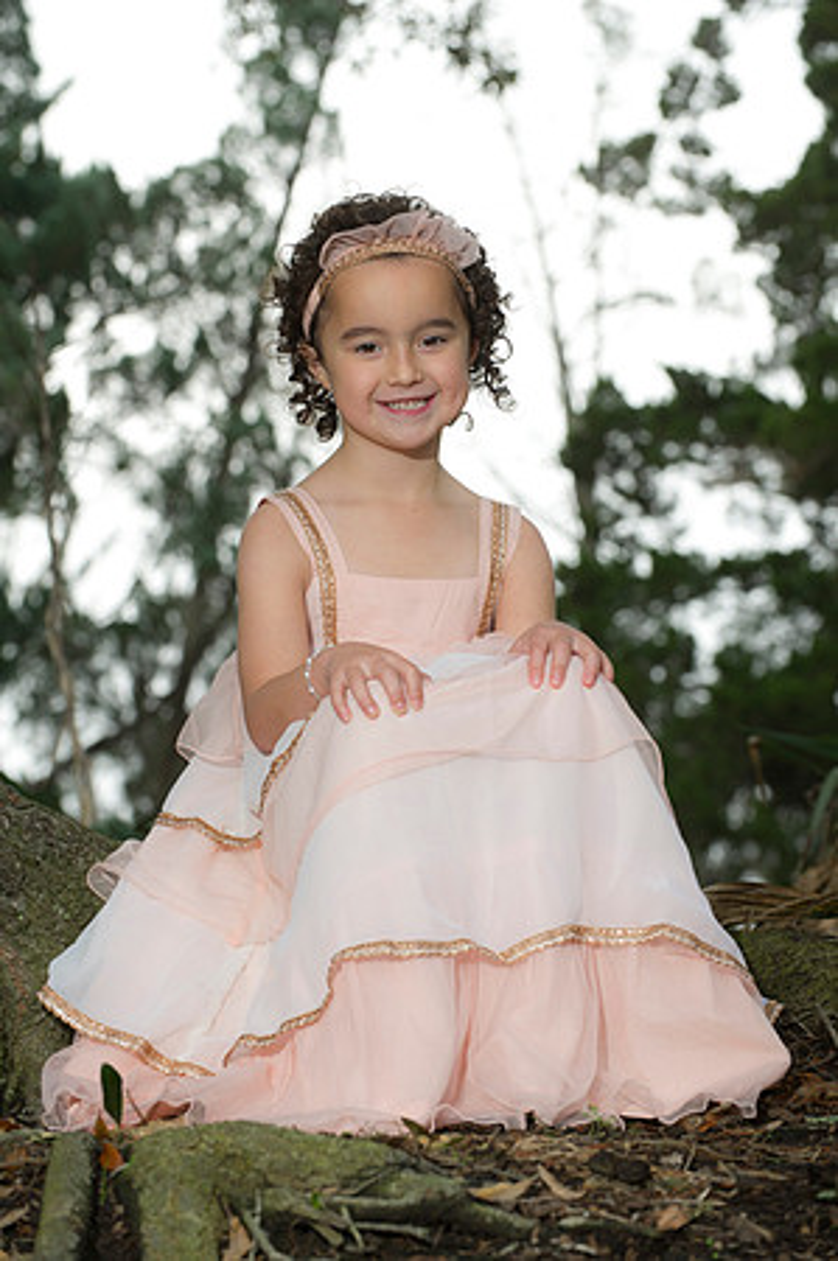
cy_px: 630
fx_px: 4549
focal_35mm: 130
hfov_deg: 10.5
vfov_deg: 15.8
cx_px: 419
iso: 640
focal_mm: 130
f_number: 7.1
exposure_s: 1/250
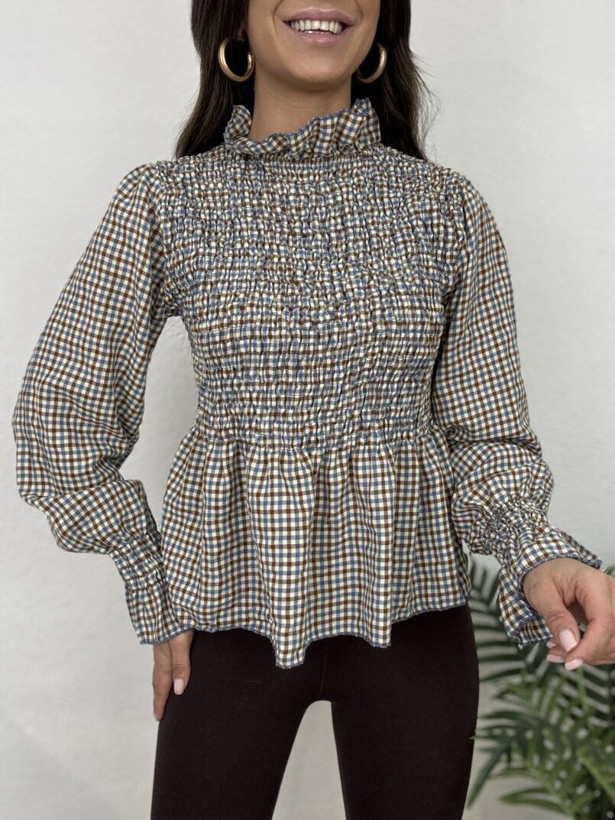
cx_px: 308
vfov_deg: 60.0
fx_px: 711
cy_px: 410
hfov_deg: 46.8
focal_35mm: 30
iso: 50
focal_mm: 2.69
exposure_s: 1/100
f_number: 1.9
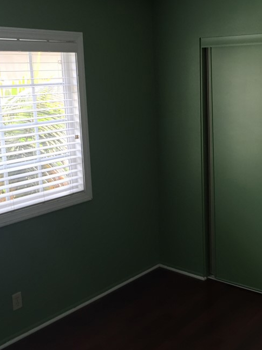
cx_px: 194
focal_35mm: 46
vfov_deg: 41.2
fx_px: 465
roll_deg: +0.7
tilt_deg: -9.0
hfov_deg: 31.0
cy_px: 161
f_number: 2.2
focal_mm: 4.15
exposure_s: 1/30
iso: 80
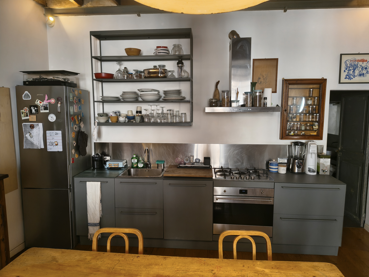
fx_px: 256
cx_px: 184
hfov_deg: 71.6
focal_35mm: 24
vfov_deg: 56.8
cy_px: 138
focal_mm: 5.56
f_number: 1.8
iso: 634
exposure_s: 1/50
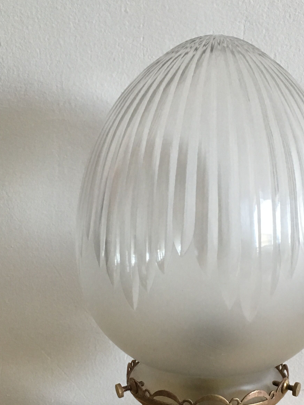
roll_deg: +1.6
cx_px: 202
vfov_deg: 37.5
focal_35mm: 50
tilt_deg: -17.0
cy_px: 288
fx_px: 586
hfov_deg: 28.9
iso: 200
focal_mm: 4.15
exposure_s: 1/33
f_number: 2.2
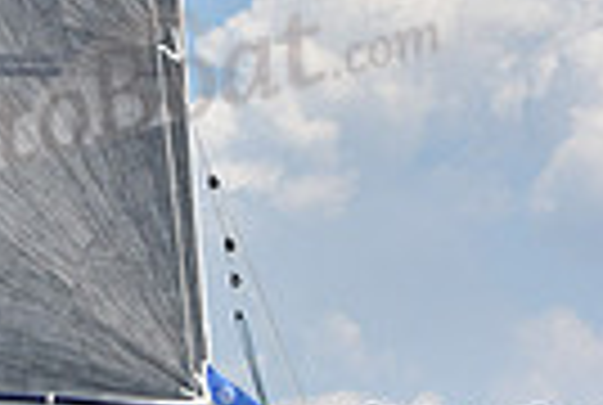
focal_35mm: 302
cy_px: 398
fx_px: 5070
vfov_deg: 4.6
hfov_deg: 6.7
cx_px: -423
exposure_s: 1/1000
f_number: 10
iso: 320
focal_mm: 70
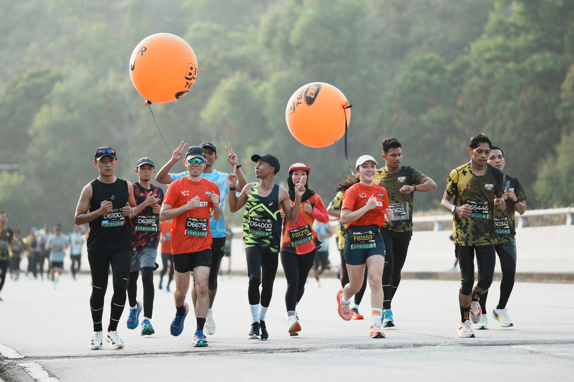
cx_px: 287
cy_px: 191
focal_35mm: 128
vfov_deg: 10.7
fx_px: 2032
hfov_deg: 16.1
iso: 100
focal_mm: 85
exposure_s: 1/2500
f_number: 1.4
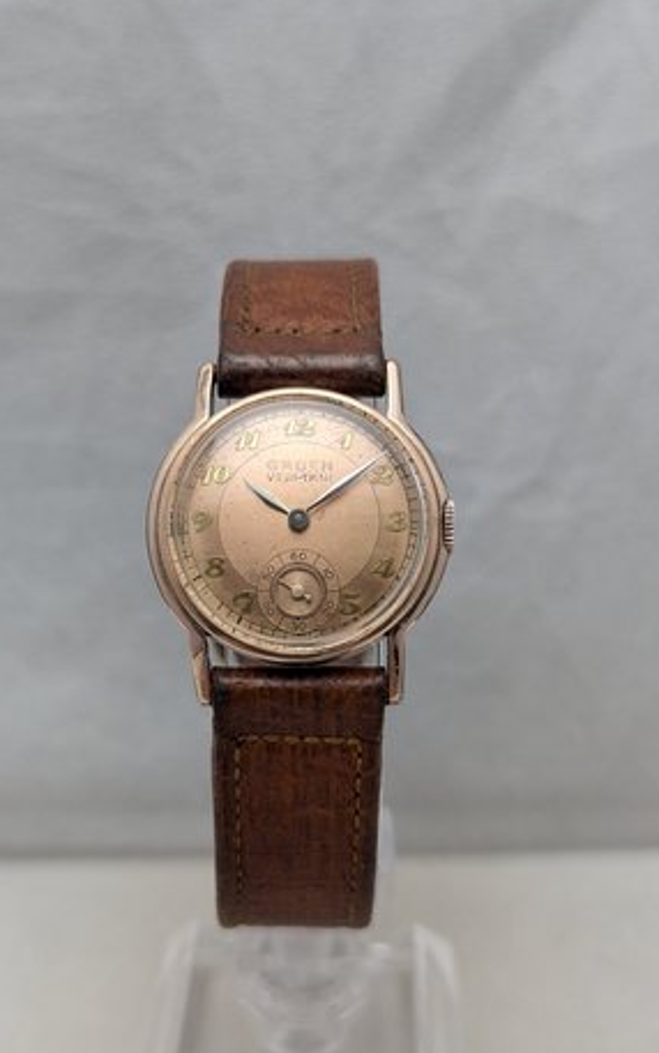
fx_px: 1493
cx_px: 304
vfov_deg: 38.9
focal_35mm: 52
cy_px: 526
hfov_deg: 24.9
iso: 49
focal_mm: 6.81
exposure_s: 1/60
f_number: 1.85
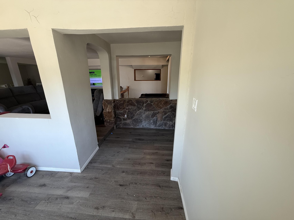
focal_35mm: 14
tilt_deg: -14.9
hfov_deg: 102.1
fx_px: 119
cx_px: 147
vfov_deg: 85.7
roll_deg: -0.1
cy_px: 110
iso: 200
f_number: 2.2
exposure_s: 1/120
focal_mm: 2.22
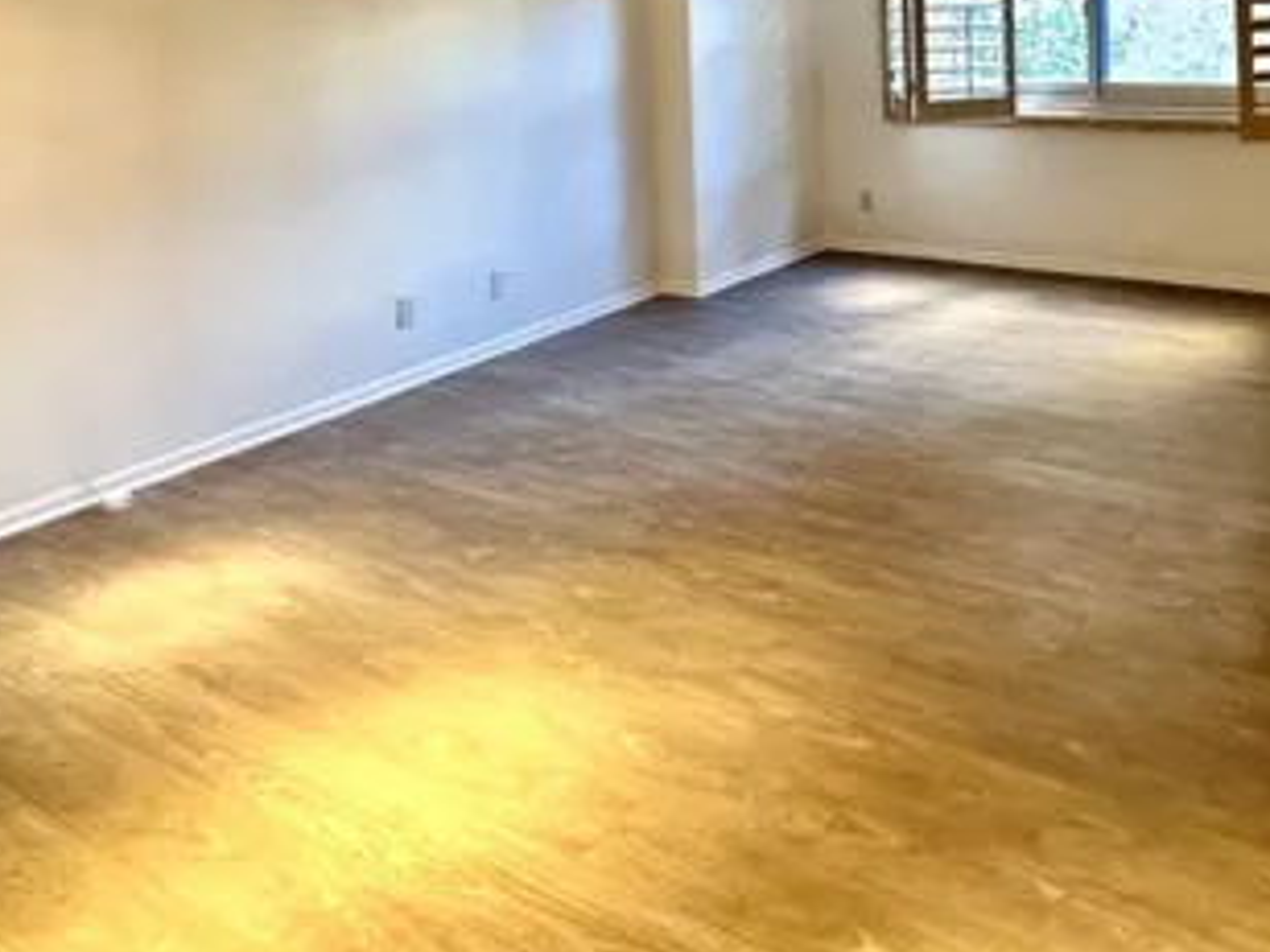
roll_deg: +1.7
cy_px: 4
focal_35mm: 34
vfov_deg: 37.4
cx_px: 847
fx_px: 1247
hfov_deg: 52.9
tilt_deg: -1.3
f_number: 2.2
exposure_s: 1/60
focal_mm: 2.22
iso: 640
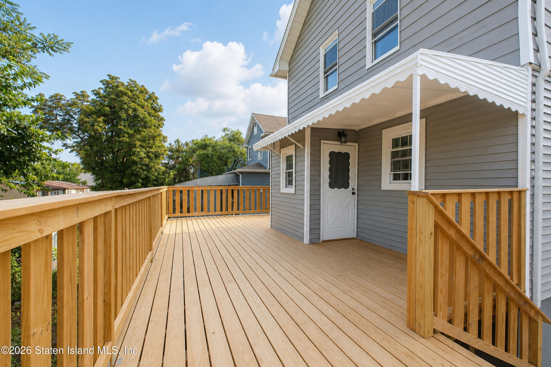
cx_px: 276
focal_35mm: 15
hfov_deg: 100.4
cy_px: 184
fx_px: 230
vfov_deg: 77.3
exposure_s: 1/60
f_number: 8
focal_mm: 10
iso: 160
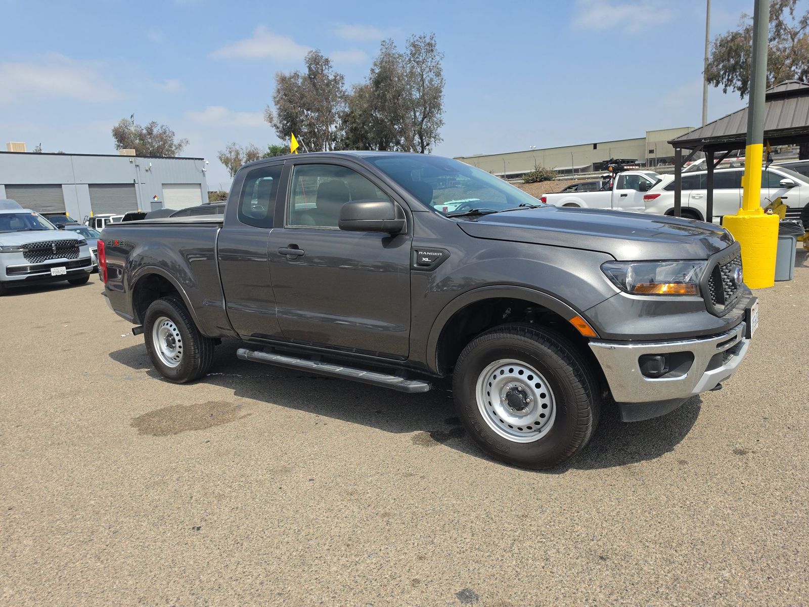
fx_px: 538
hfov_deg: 73.9
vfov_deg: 58.9
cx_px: 404
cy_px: 304
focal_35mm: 23
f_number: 1.4
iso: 64
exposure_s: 1/5294
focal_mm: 6.5
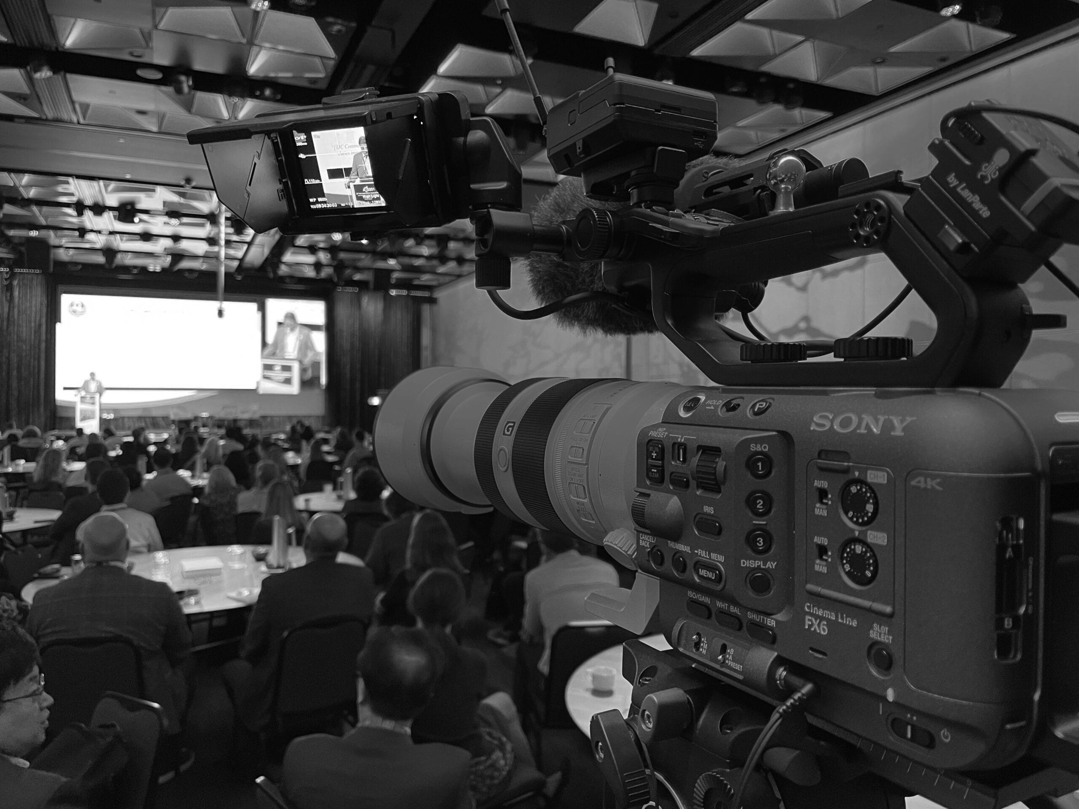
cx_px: 540
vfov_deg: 53.1
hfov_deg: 67.3
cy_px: 404
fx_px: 810
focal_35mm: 26
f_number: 1.6
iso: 500
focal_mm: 4.2
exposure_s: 1/48
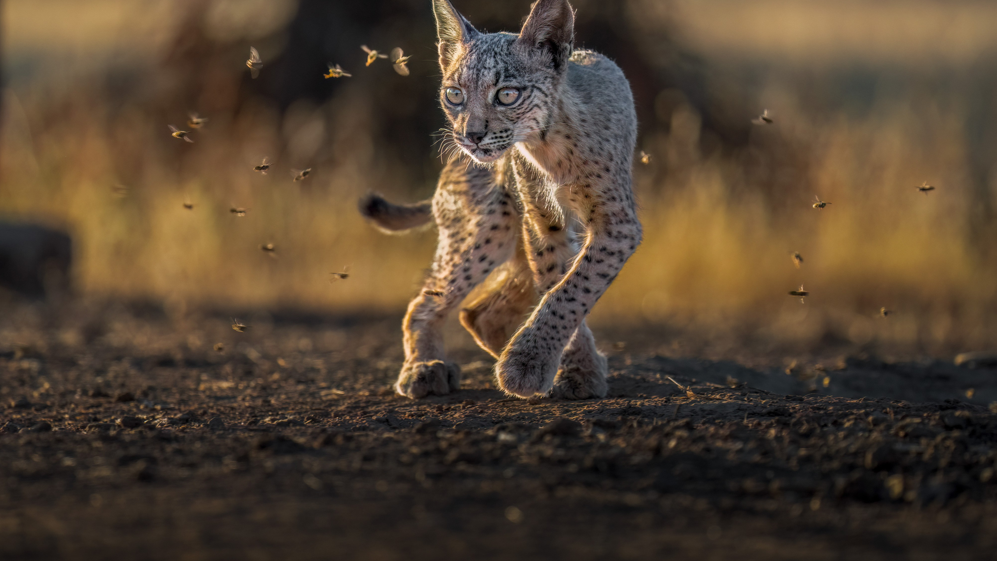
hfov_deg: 5.6
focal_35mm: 386
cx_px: 499
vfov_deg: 3.1
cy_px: 255
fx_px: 10204
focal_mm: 368
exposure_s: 1/400
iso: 2000
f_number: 6.3
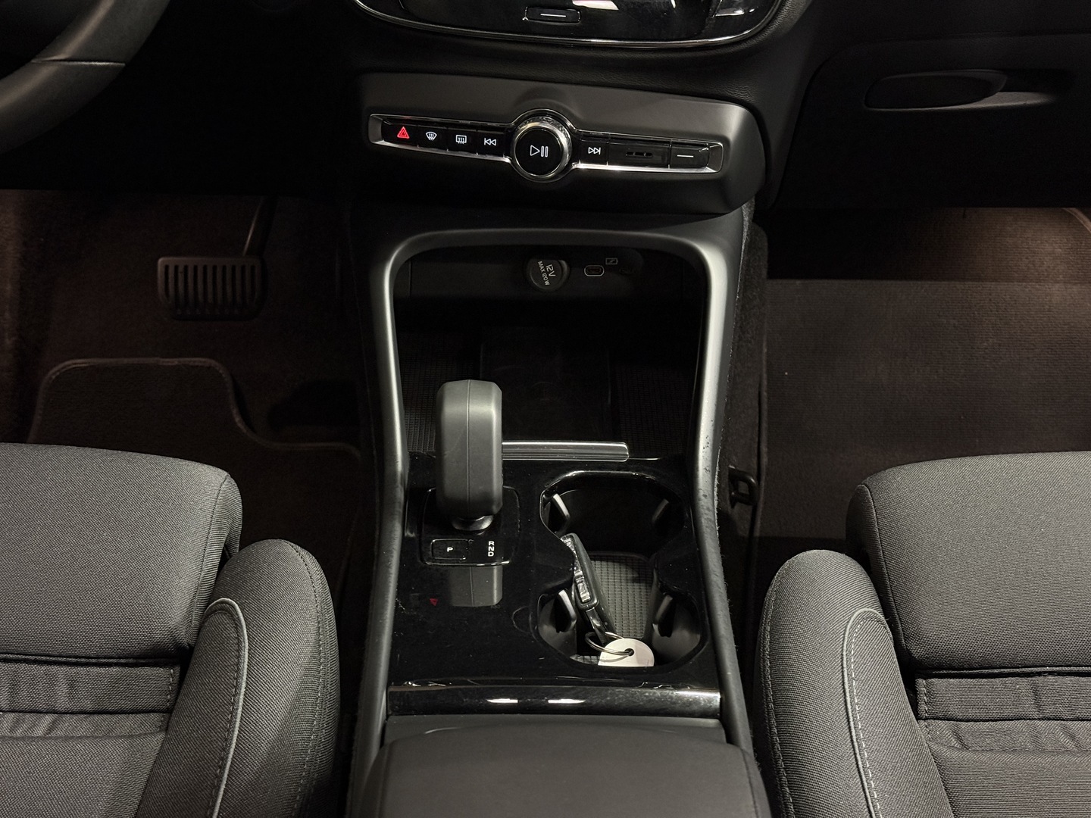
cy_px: 409
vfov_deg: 30.3
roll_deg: -0.5
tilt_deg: -36.4
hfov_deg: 39.7
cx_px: 546
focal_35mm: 48
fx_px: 1513
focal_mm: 6.76
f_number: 1.78
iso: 500
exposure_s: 1/33
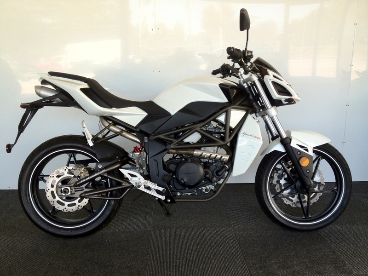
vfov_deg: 40.7
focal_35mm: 35
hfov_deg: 52.6
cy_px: 138
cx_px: 184
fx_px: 372
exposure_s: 1/120
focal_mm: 4.28
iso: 100
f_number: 2.4
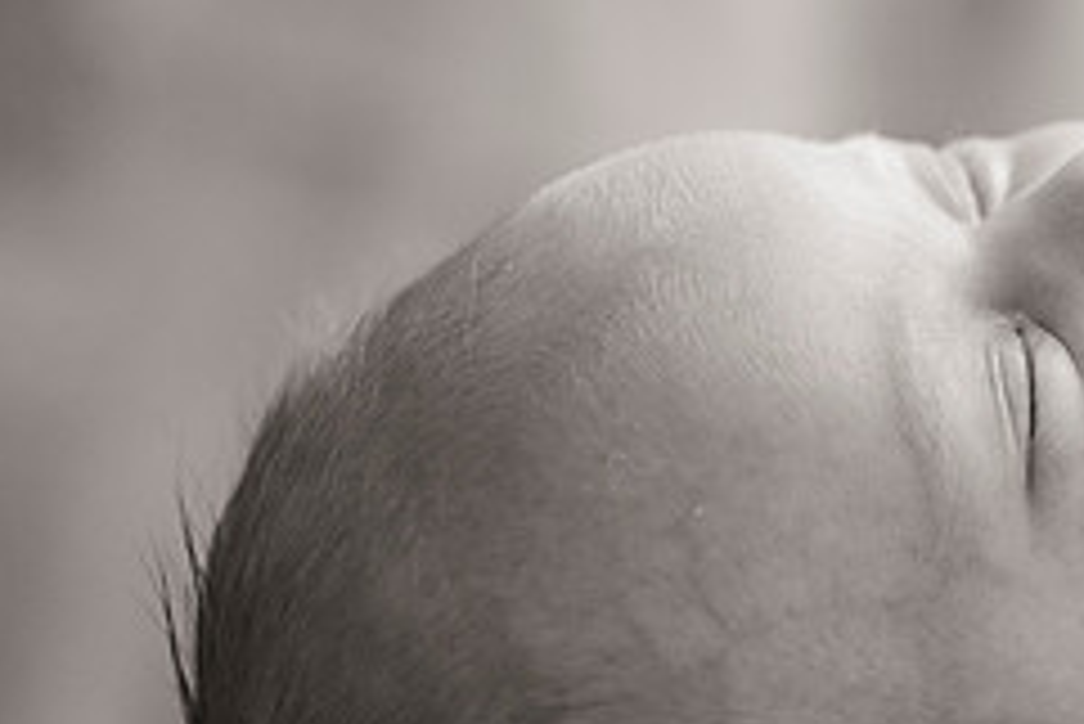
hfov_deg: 9.4
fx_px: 6538
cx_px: 1147
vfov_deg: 6.3
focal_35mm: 217
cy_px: 533
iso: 640
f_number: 3.2
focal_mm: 90
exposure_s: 1/160
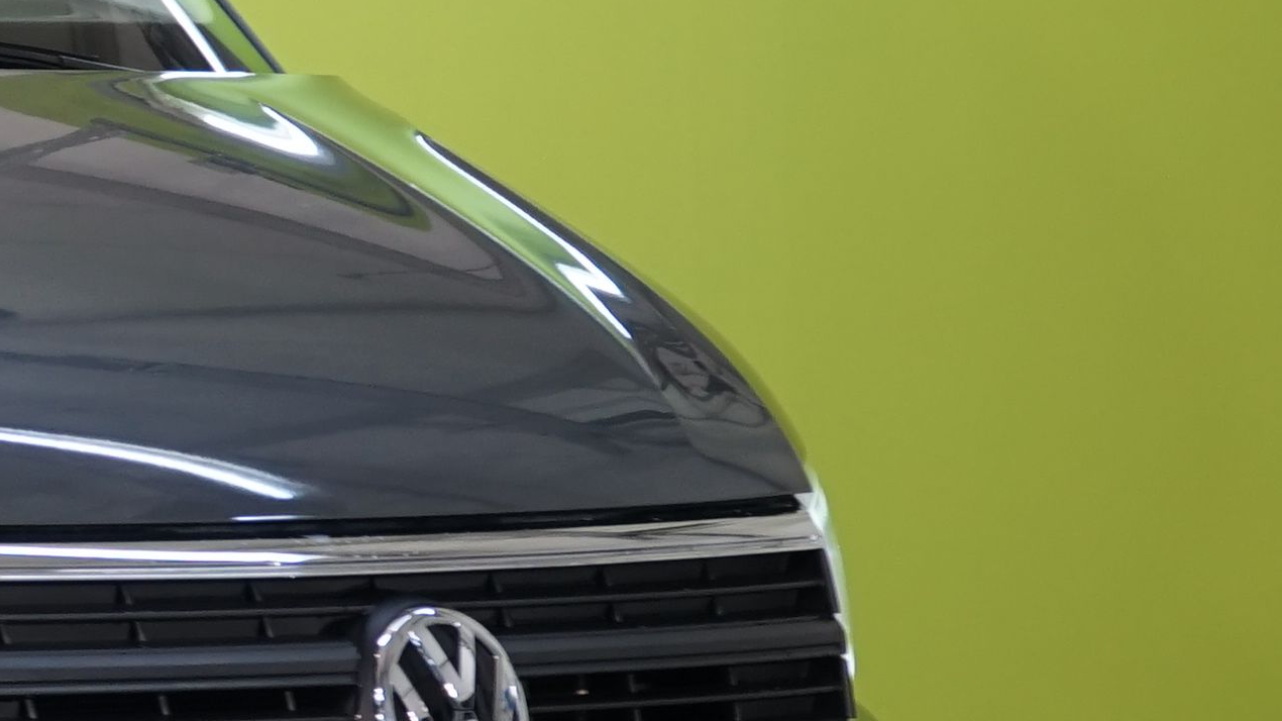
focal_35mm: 292
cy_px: 285
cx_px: -1448
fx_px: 9925
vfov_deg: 4.2
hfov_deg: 7.1
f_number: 5.6
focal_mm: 59
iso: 500
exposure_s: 1/30
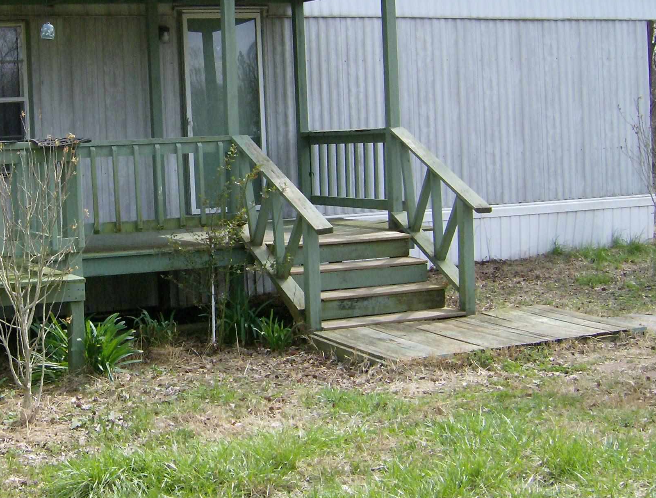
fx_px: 1200
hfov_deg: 30.1
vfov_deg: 23.4
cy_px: 170
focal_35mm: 63
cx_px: 163
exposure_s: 1/308
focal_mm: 6
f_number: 4.7
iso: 100
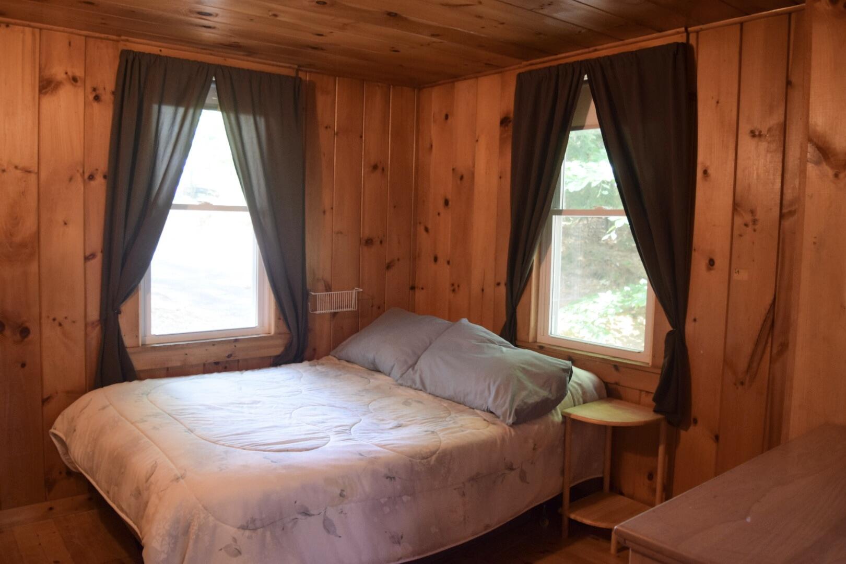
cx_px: 423
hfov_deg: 67.4
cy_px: 282
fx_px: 634
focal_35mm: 27
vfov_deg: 47.9
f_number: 4
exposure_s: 1/40
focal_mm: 18
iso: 1000
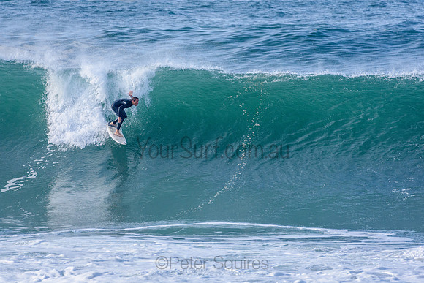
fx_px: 8835
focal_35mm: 750
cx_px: 212
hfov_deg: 2.7
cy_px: 142
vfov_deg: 1.8
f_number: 5.6
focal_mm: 500
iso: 560
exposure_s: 1/2000
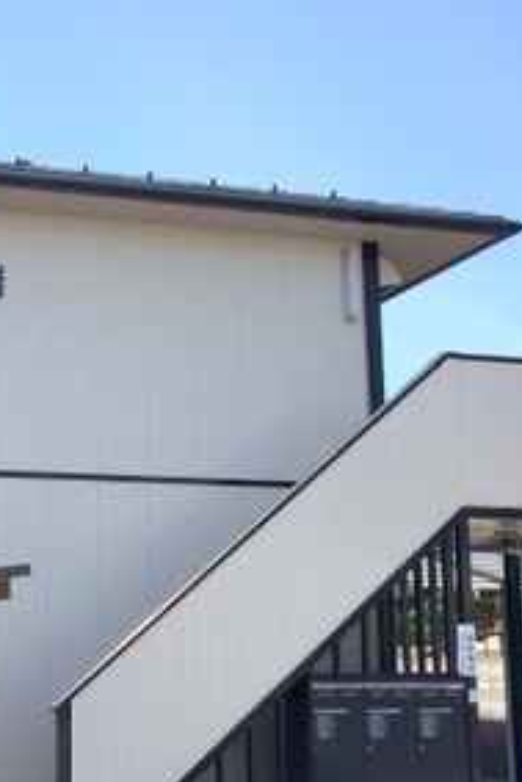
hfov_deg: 21.0
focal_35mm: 64
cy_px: 484
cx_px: 86
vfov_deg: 31.3
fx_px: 1390
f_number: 2.2
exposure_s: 1/1364
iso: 32
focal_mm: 4.15
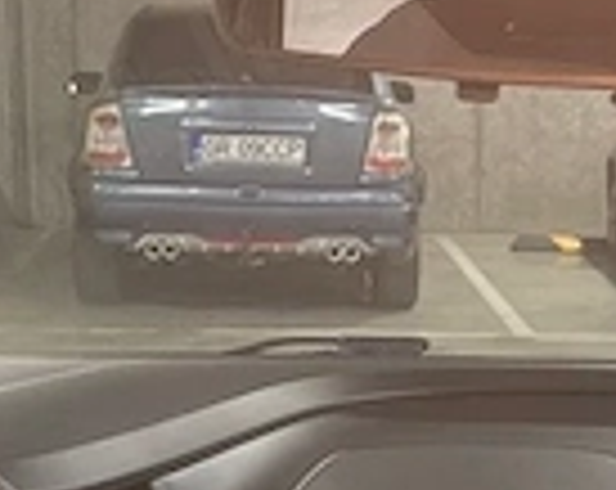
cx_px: 445
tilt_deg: -19.4
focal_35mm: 107
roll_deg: -1.5
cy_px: 760
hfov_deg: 17.9
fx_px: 1947
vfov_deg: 13.4
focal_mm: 5.1
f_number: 1.6
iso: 500
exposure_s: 1/25
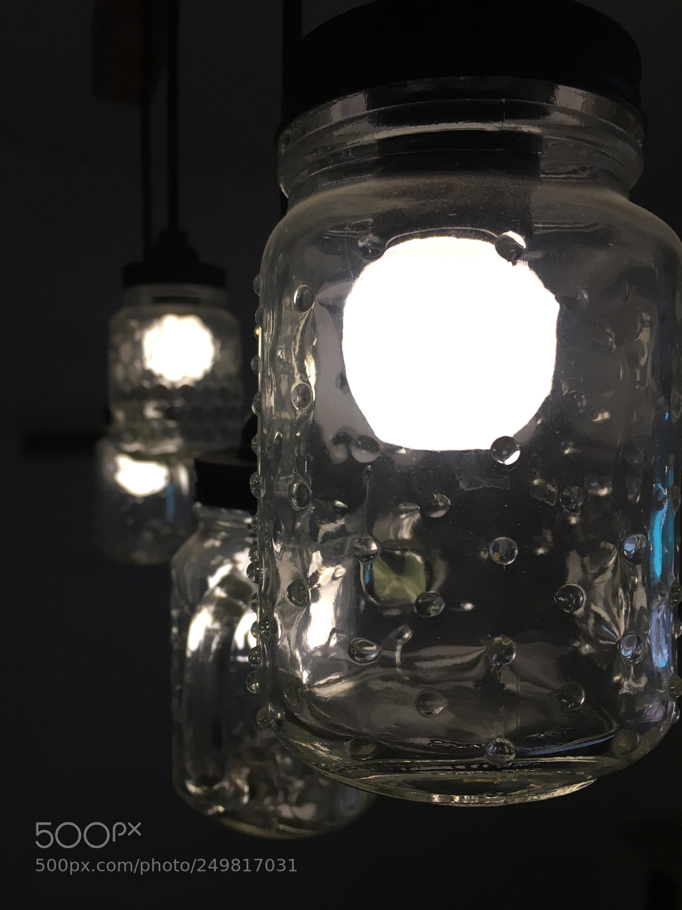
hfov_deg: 48.2
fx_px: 762
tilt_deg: -3.1
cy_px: 455
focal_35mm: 29
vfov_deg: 61.7
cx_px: 341
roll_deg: -2.8
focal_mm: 4.15
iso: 50
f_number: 2.2
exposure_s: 1/30
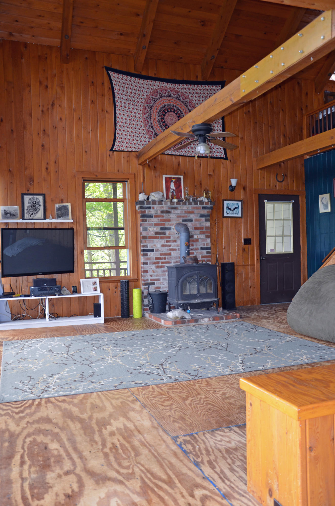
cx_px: 168
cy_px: 253
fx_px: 442
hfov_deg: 41.5
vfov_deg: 59.6
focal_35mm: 32
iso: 400
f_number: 3.8
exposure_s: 1/125
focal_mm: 21
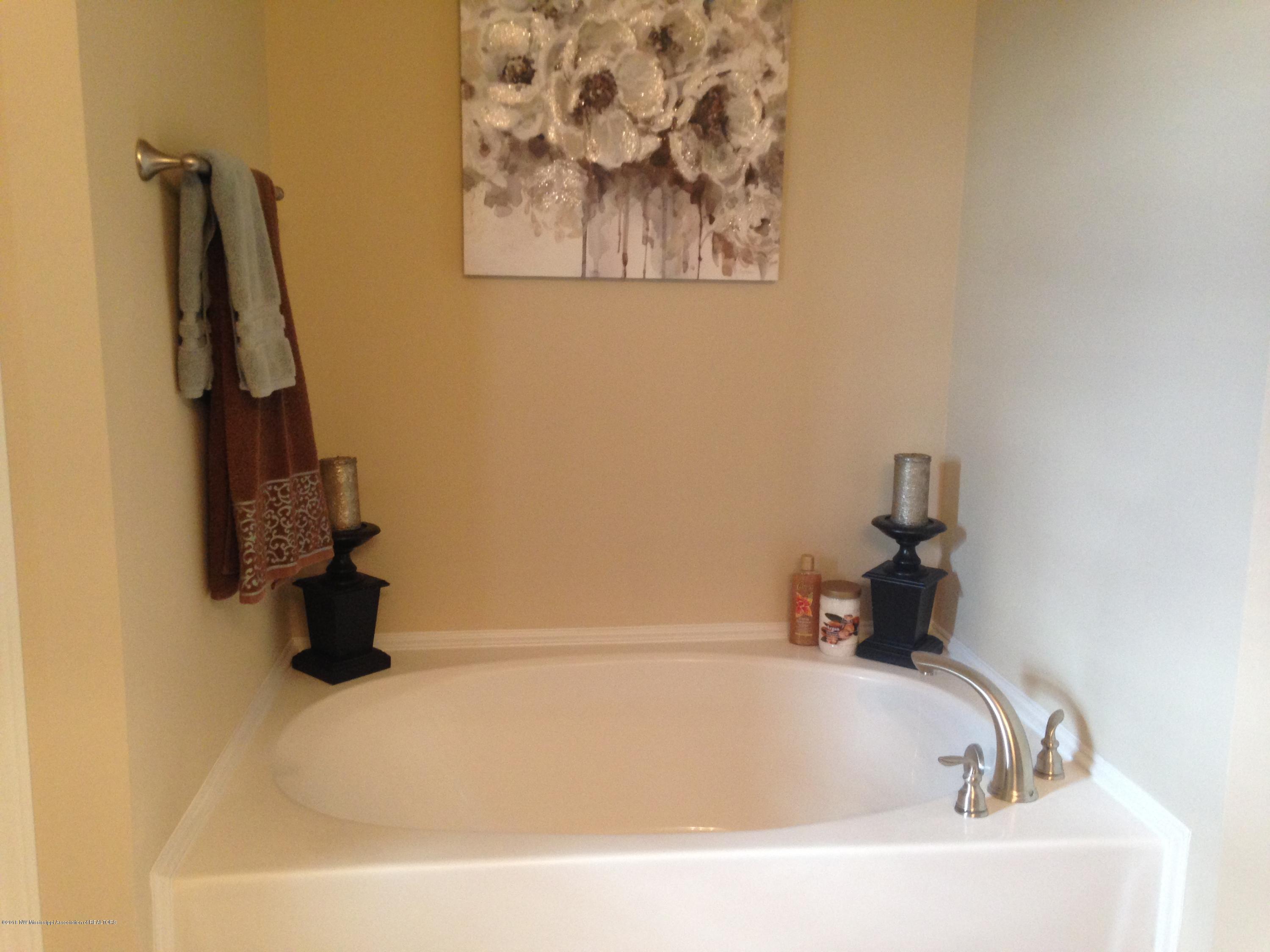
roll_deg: -2.2
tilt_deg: -9.3
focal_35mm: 33
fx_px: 1211
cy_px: 476
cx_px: 635
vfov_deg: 42.9
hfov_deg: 55.4
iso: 200
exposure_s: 1/20
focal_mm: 4.12
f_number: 2.4
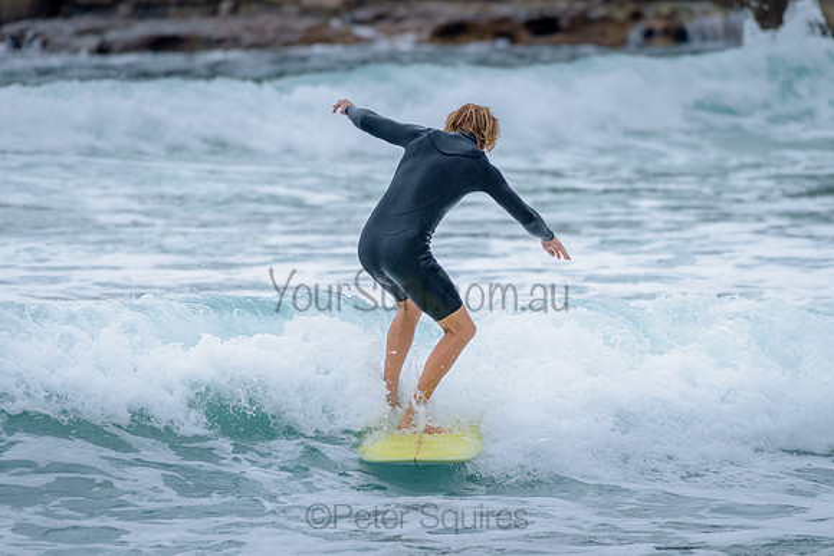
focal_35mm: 564
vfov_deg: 2.4
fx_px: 13072
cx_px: 437
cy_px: 254
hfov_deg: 3.7
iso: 1400
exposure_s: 1/2000
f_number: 5.6
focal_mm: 460
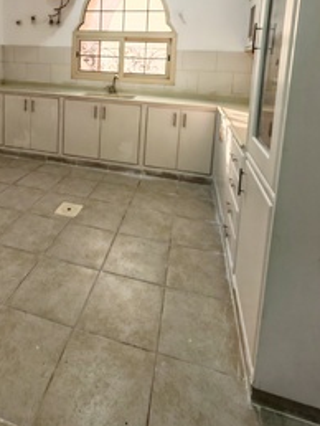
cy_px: 95
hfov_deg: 58.1
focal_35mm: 23
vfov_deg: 68.0
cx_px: 116
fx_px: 283
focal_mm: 1.82
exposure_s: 1/60
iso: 125
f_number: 2
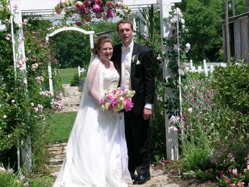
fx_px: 1201
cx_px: 124
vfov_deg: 8.9
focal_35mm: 167
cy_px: 94
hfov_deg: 11.8
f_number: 7.3
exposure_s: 1/200
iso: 50
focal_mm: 16.7
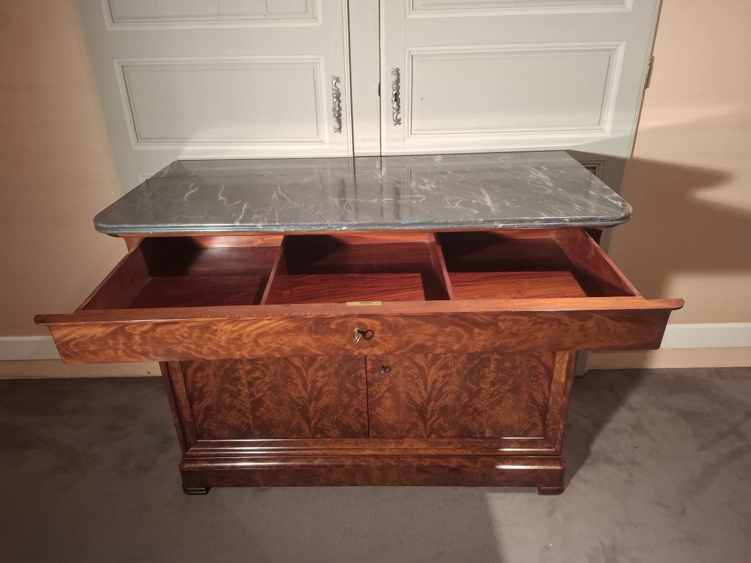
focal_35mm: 23
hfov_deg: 73.9
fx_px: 499
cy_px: 282
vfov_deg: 58.9
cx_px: 376
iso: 400
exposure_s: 1/33
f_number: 1.8
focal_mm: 5.54
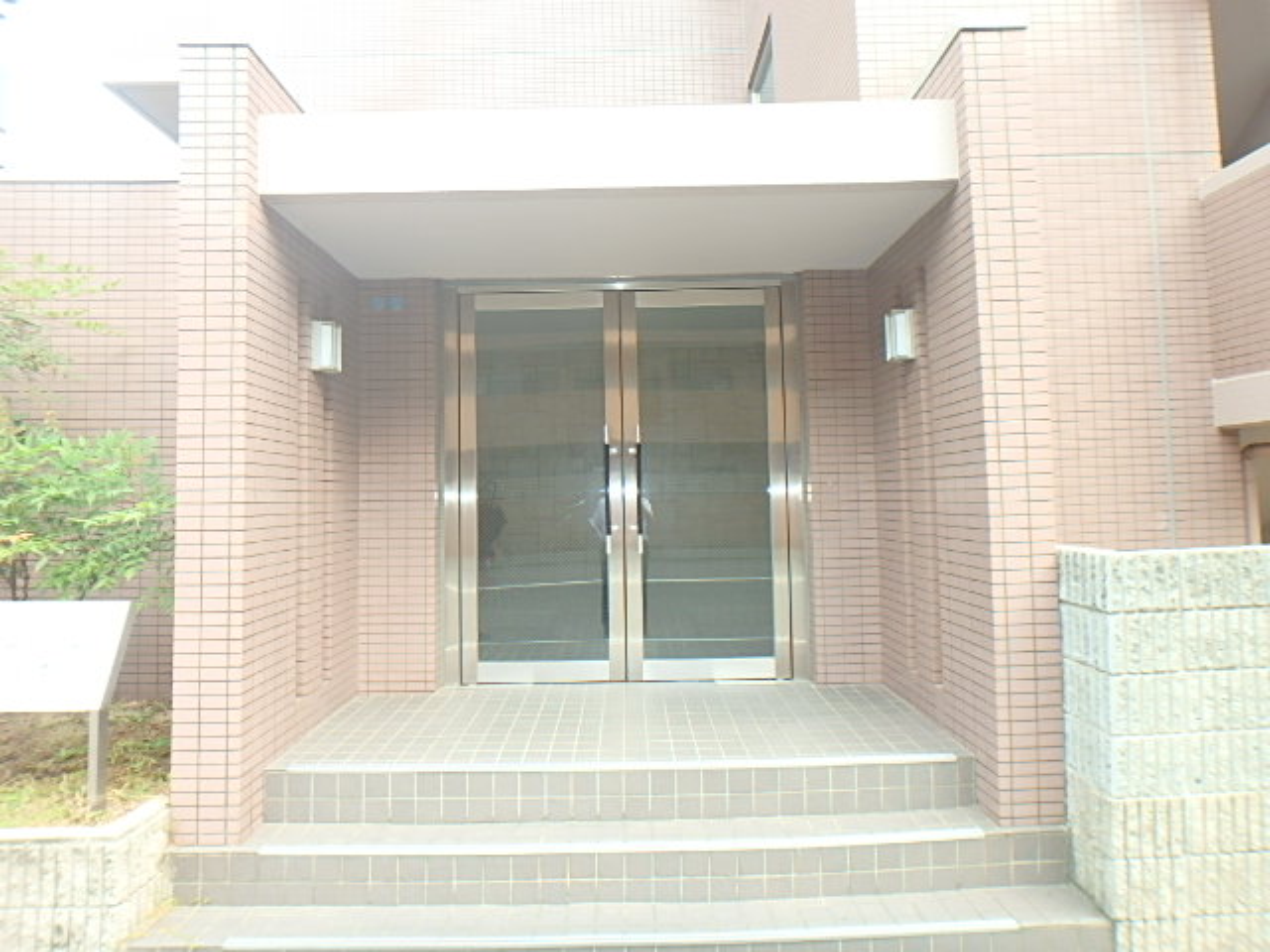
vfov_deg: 63.4
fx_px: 770
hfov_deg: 79.0
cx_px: 635
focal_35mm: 21
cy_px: 476
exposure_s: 1/80
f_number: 3.5
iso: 125
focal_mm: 3.7
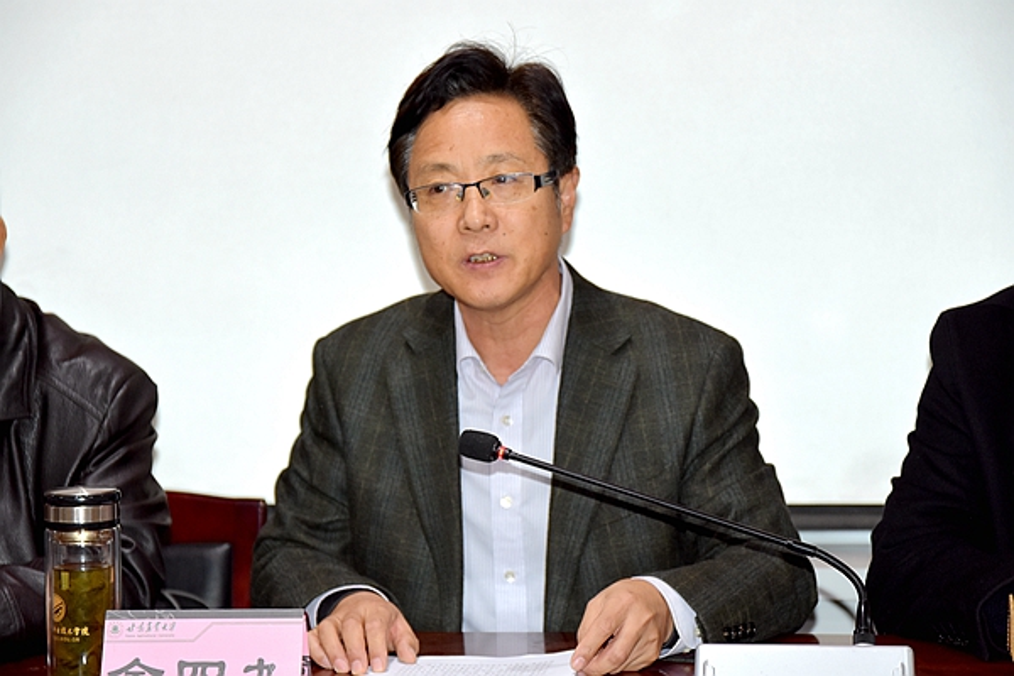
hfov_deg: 23.4
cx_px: 507
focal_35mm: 87
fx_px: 2450
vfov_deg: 15.7
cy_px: 338
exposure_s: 1/60
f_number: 4
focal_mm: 58
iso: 900
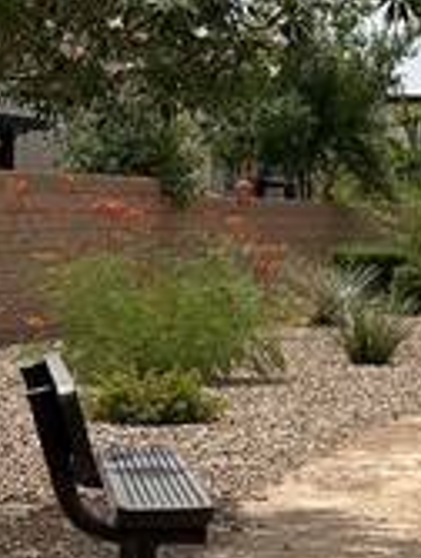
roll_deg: +0.2
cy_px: 261
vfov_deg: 12.4
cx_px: 658
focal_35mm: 159
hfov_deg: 9.1
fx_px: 2569
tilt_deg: -0.6
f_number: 1.5
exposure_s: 1/9434
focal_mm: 5.7
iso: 50
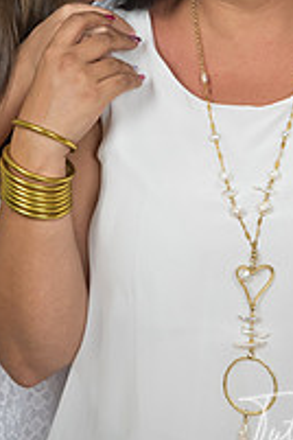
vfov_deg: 10.7
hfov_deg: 7.2
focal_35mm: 190
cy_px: 11
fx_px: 2319
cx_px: 146
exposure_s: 1/125
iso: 1250
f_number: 5
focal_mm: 85
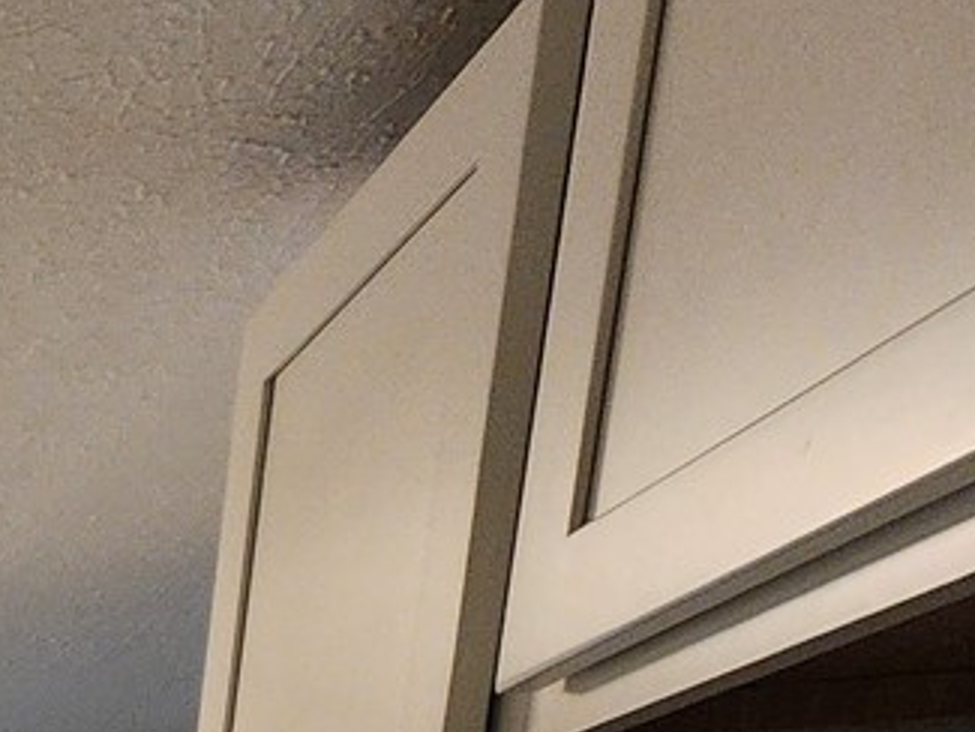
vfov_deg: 15.9
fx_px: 1803
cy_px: 1593
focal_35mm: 64
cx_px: -1116
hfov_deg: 17.5
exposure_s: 1/60
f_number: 2.2
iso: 160
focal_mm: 2.2
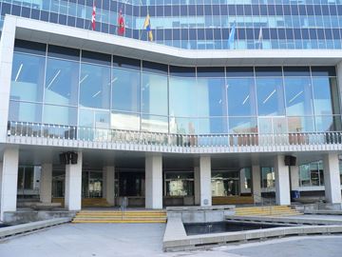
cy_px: 128
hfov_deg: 51.4
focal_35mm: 36
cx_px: 171
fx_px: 356
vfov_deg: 39.7
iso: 80
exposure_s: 1/100
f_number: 4
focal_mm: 6
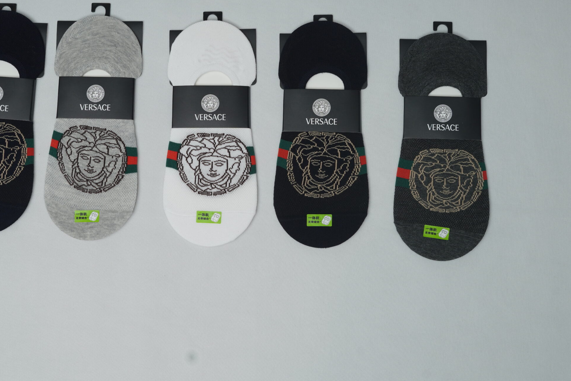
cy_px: 148
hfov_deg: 30.4
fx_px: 1047
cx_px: 233
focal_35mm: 66
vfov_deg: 20.6
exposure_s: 1/200
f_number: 6.3
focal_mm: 50
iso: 320
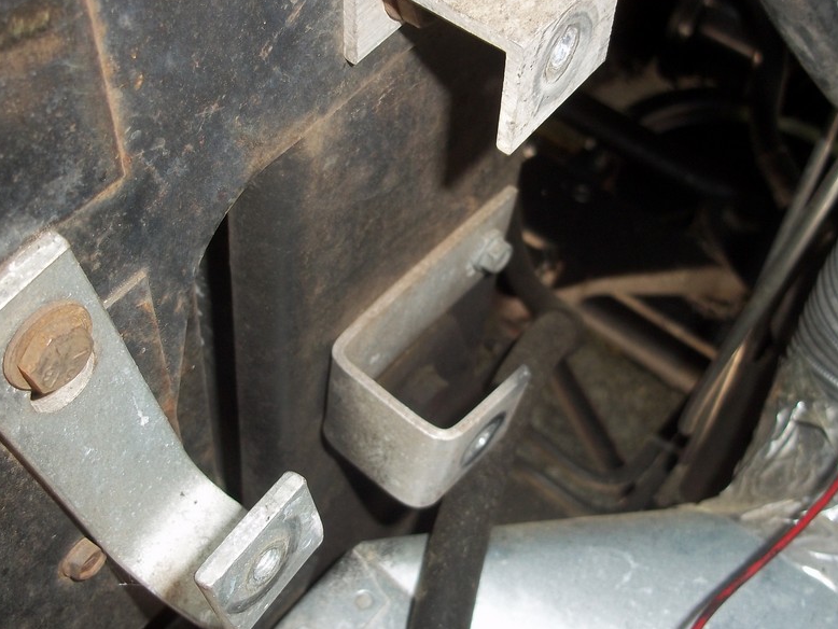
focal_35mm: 37
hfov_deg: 50.1
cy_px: 308
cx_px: 420
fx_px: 896
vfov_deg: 38.7
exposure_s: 1/30
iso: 80
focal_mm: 6.5
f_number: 3.1
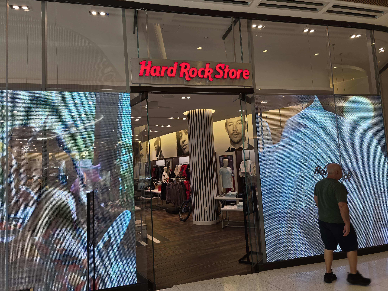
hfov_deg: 73.9
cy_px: 146
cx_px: 194
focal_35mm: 23
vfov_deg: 58.9
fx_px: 258
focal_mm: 6.3
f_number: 1.7
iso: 50
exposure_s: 1/120
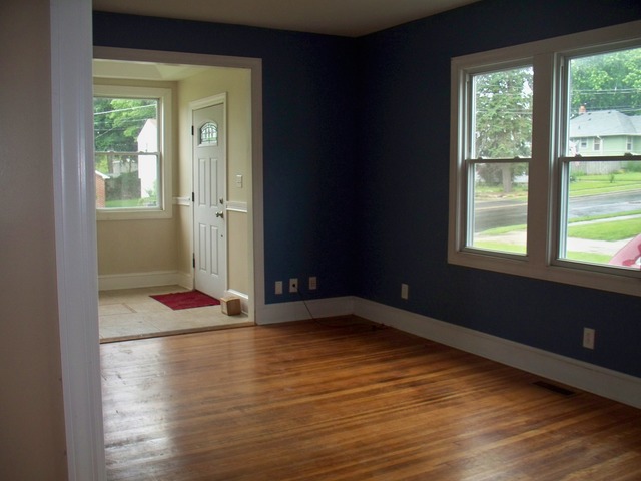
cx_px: 320
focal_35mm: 35
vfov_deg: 40.7
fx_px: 648
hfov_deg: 52.6
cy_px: 240
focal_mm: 7.54
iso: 200
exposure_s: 1/30
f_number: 2.8
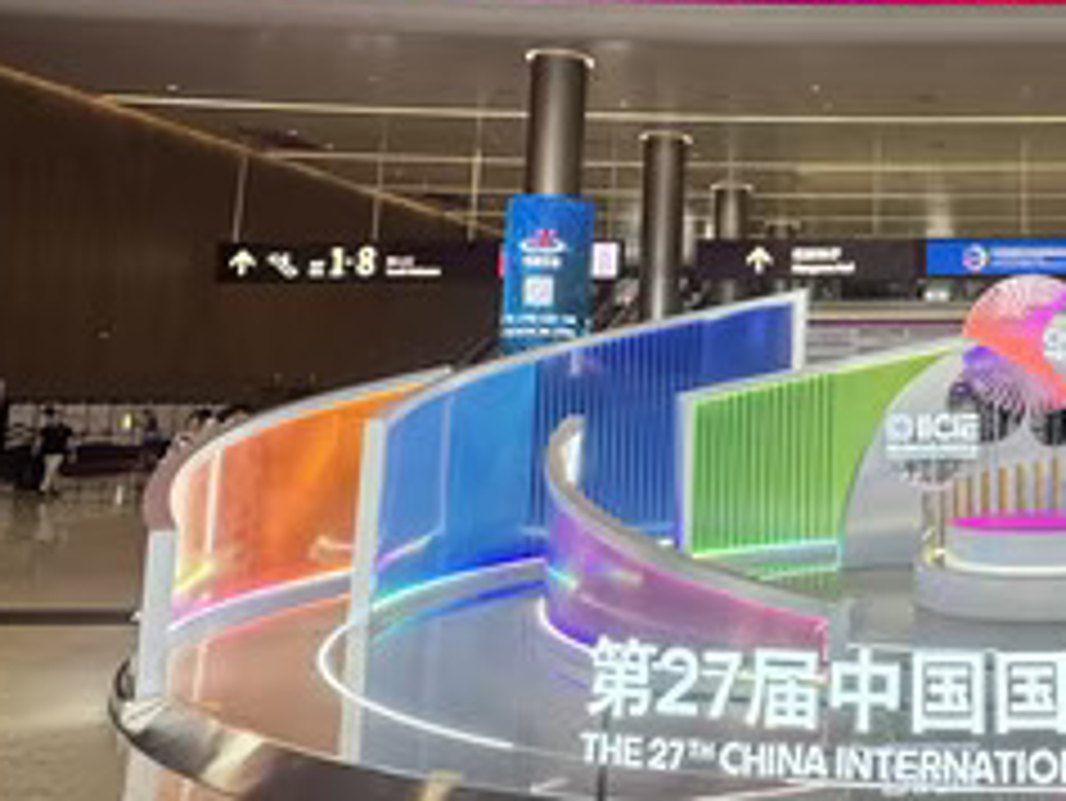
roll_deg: +1.0
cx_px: 1017
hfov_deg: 46.8
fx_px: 1048
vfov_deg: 41.3
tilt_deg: +7.7
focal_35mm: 34
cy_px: 266
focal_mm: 2.22
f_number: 2.2
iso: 80
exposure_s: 1/99
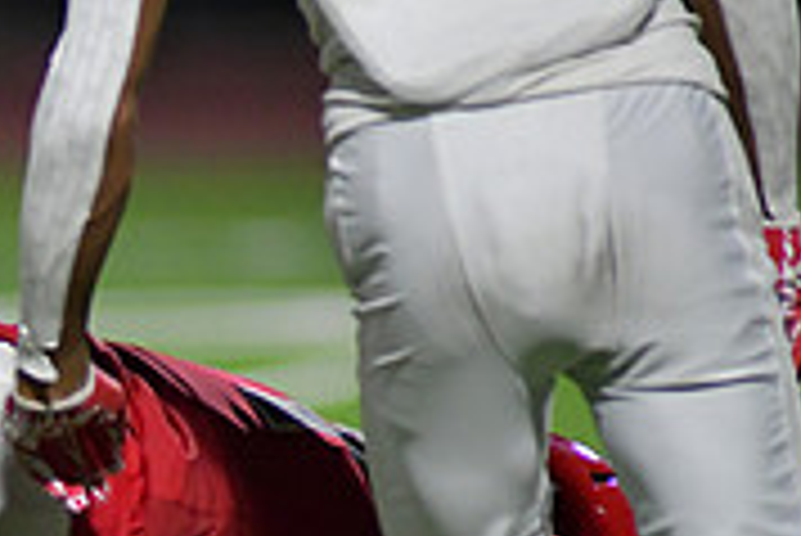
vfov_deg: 1.4
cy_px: 723
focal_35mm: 977
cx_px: -459
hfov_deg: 2.1
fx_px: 21755
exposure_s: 1/1250
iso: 4500
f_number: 3.2
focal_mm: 300
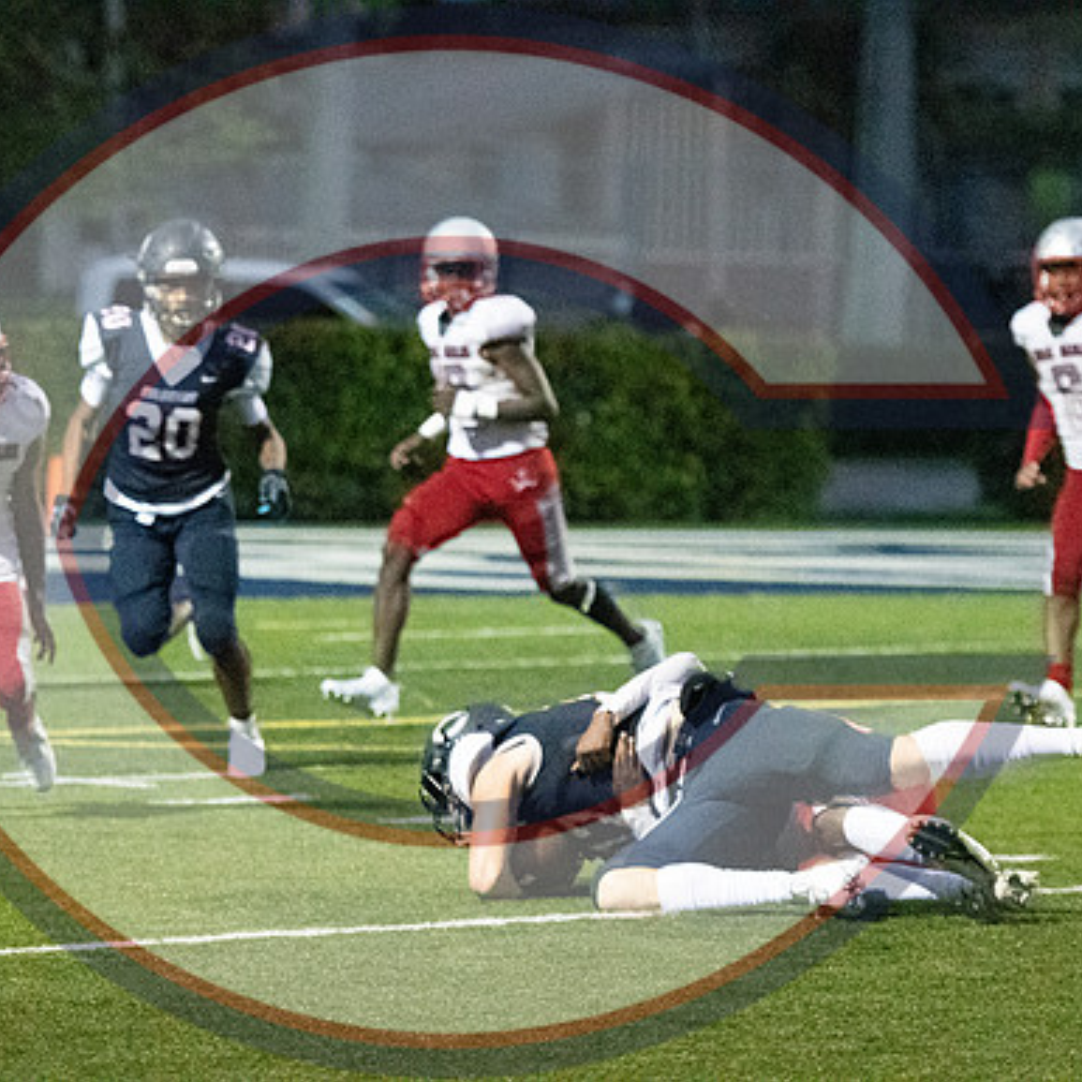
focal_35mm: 250
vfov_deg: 7.0
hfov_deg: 7.0
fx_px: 8841
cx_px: 438
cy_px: 541
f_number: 2.8
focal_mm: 130
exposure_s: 1/3200
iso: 40000
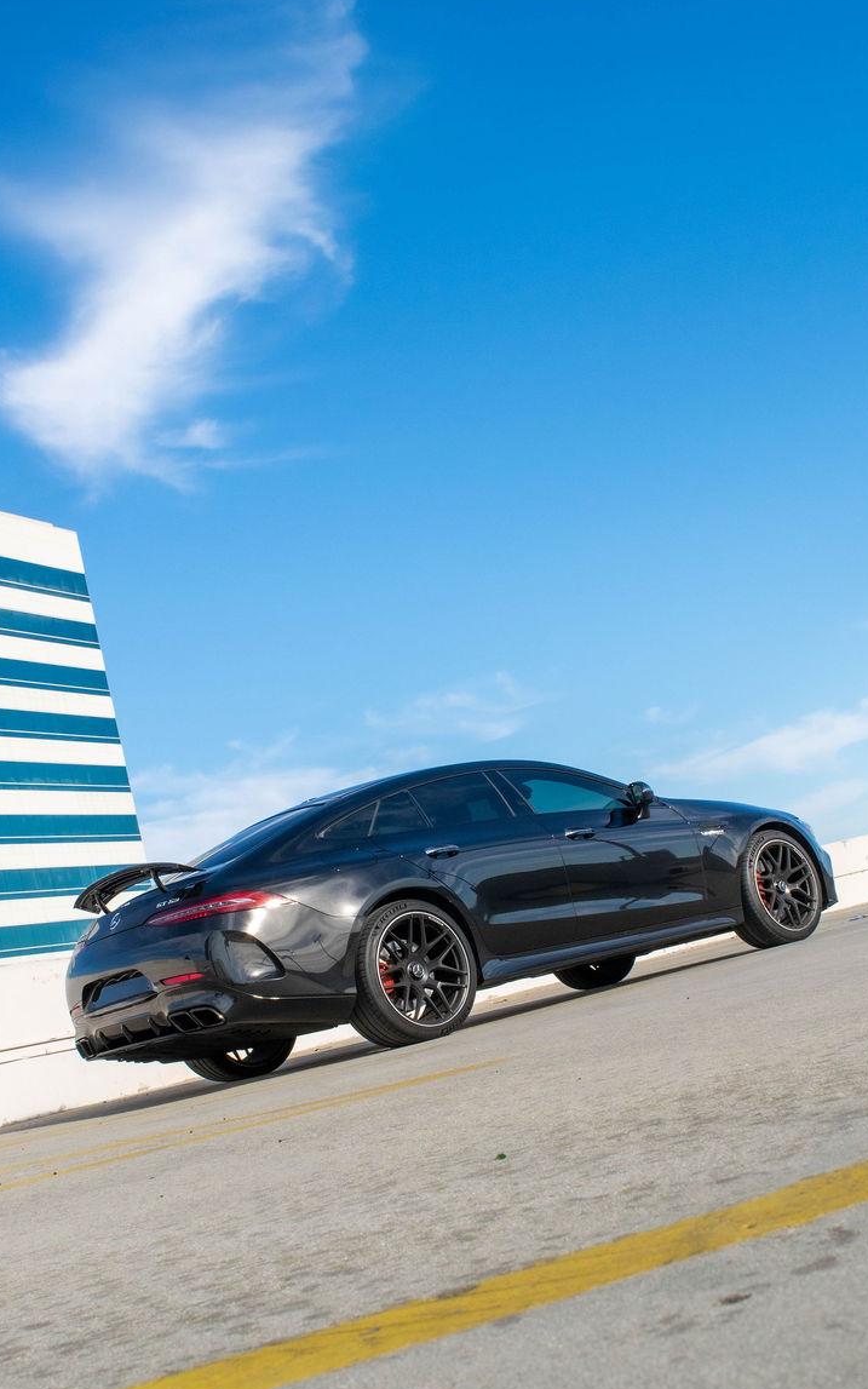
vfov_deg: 46.2
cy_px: 747
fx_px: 1627
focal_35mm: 43
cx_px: 456
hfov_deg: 29.9
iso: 280
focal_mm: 21
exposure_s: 1/500
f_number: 11
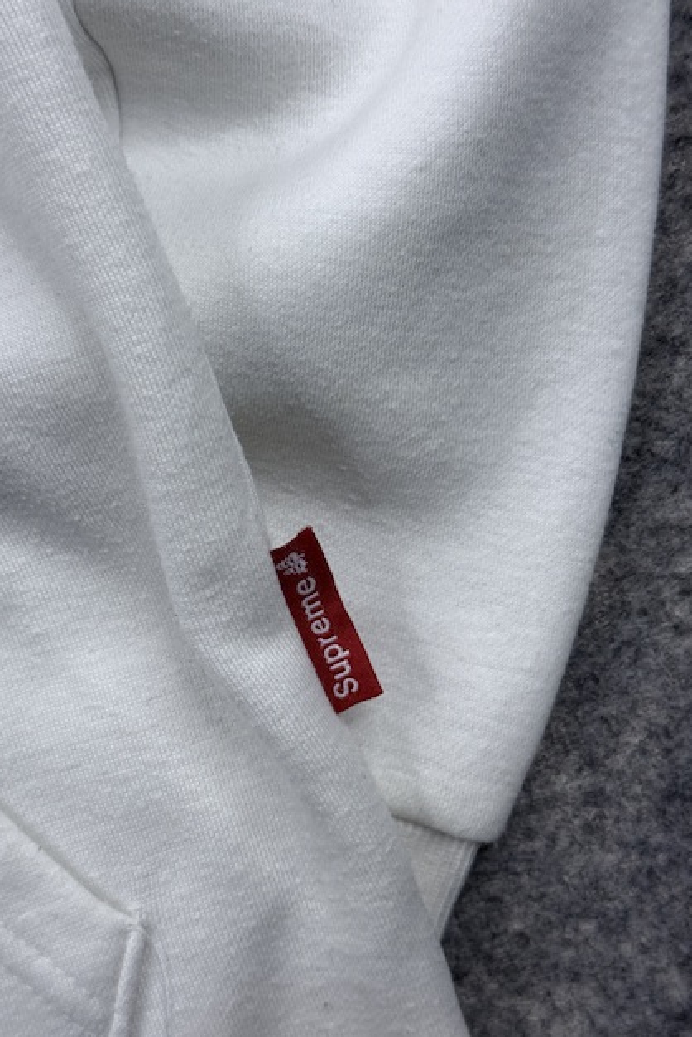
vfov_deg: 38.9
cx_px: 305
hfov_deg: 26.5
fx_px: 1469
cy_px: 517
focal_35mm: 51
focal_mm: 6.76
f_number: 1.78
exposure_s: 1/328
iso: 64
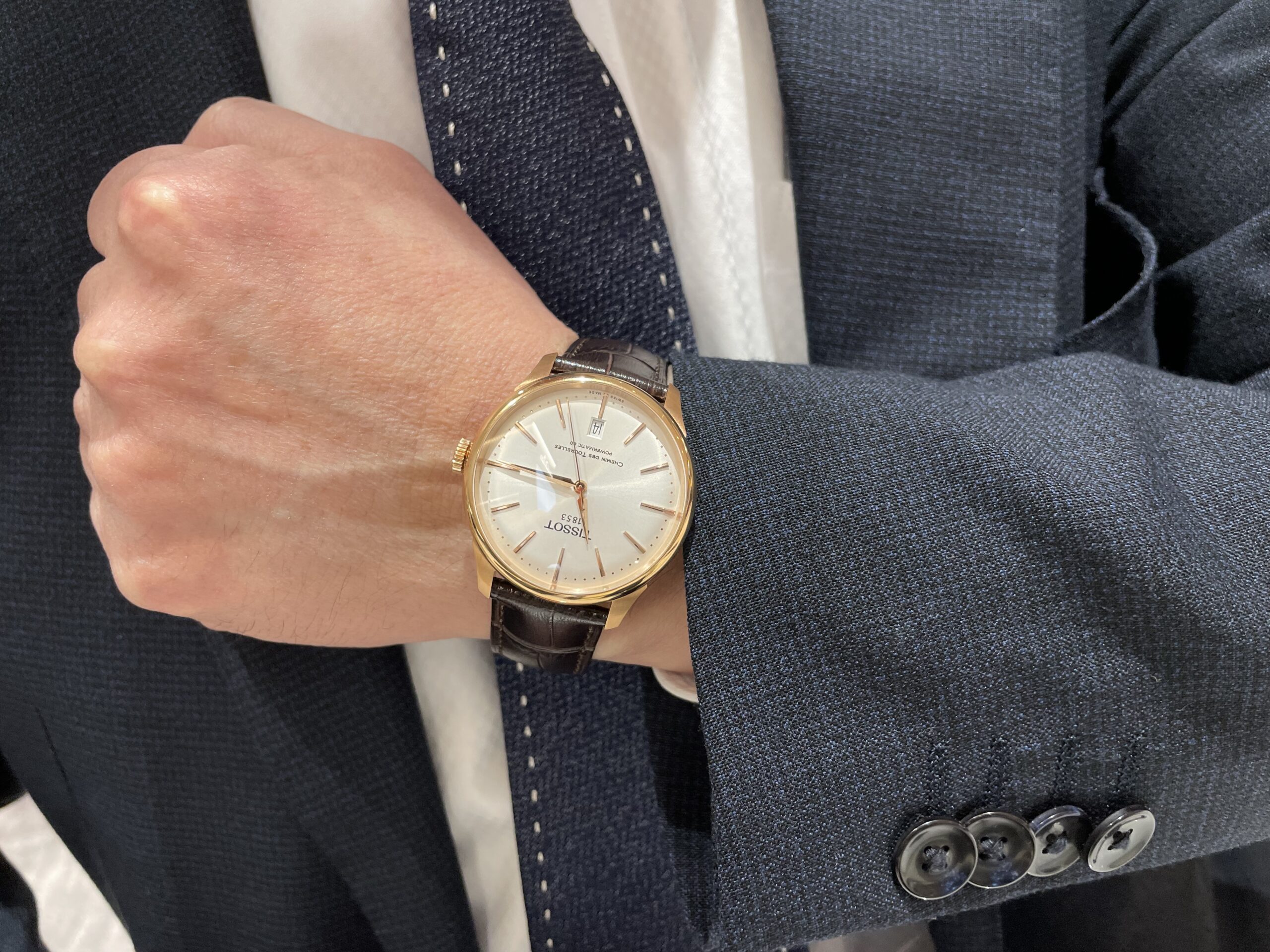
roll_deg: +9.4
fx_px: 954
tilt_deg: -18.8
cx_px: 635
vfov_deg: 53.1
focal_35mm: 26
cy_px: 476
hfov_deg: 67.3
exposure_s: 1/120
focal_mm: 4.2
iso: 100
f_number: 1.6
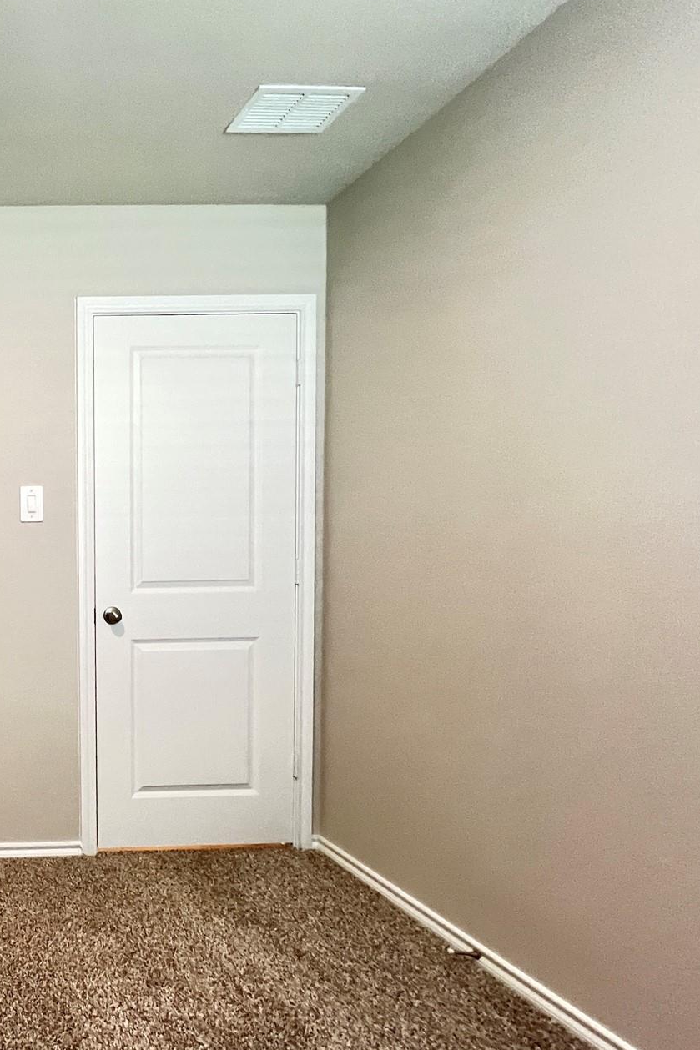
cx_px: -76
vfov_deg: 78.3
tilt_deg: -4.3
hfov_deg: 43.7
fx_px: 642
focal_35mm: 22
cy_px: 587
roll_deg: +1.5
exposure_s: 1/60
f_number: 1.8
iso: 500
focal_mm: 1.57
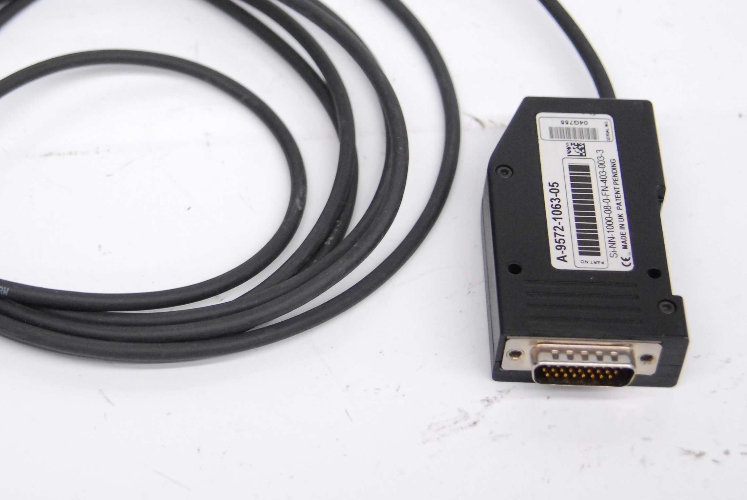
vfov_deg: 13.4
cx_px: 160
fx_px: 2119
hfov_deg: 19.8
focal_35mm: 102
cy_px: 144
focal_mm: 40
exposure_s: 1/160
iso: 800
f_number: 3.3
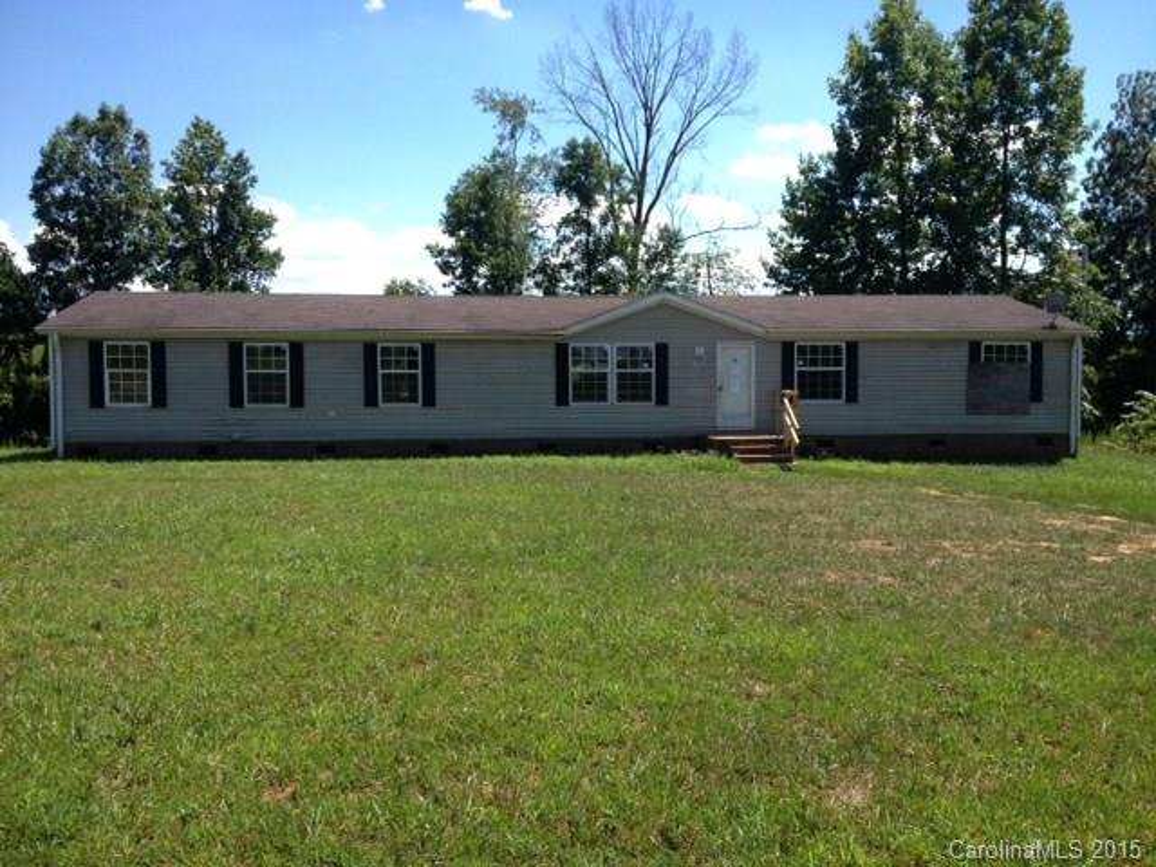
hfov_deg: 52.6
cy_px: 434
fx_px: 1169
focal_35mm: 35
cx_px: 578
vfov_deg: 40.7
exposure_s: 1/1284
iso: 64
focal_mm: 4.28
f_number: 2.4
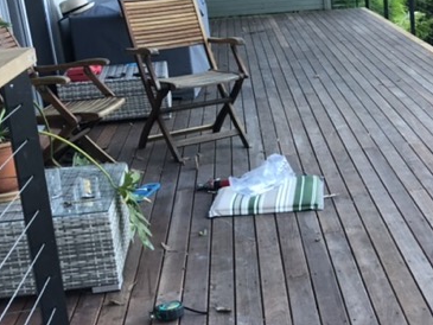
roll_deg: +3.4
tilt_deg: -17.1
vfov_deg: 21.3
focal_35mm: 69
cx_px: 444
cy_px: 195
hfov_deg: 26.5
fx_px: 863
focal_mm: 3.99
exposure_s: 1/40
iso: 25
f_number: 1.8
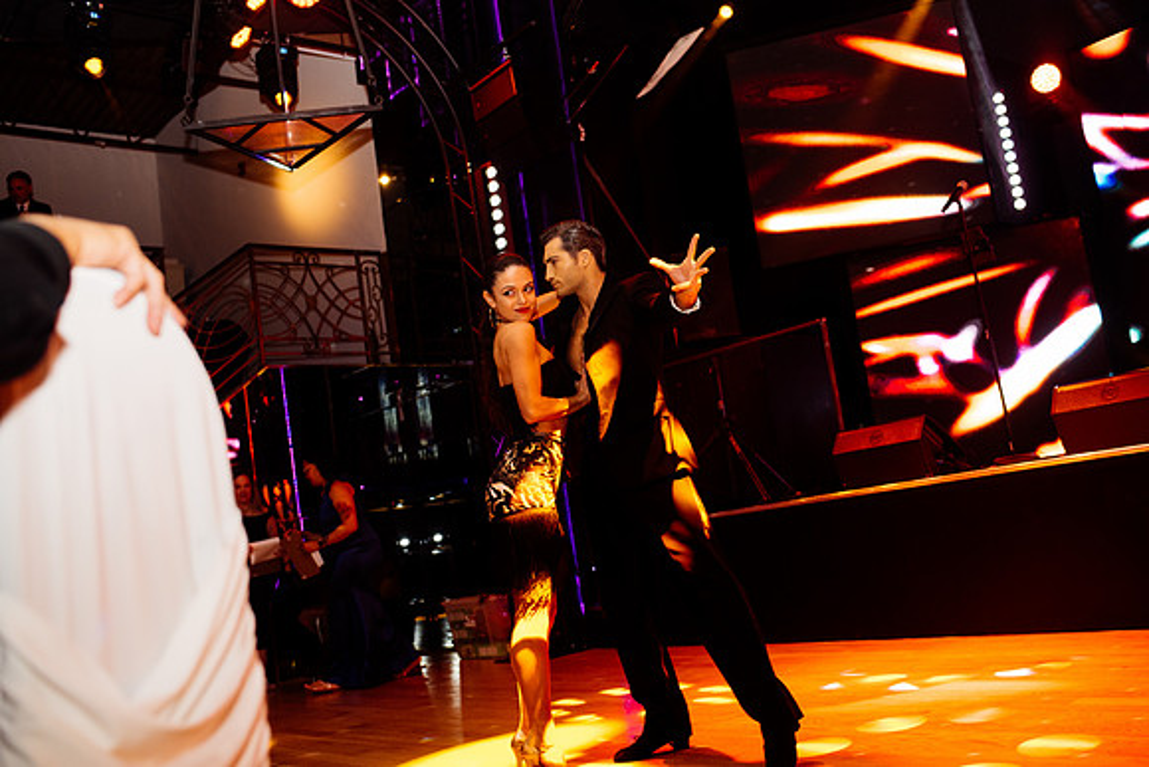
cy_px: 384
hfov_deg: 54.4
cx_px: 574
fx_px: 1117
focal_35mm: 35
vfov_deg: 37.9
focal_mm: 35
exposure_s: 1/200
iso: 1600
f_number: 3.2
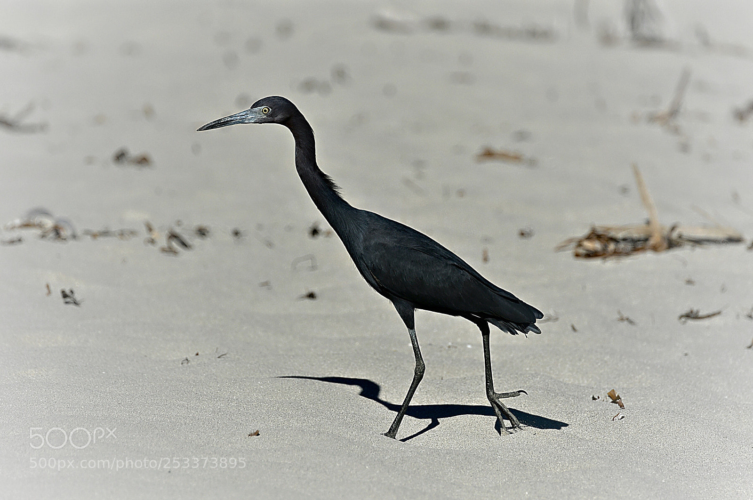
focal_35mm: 600
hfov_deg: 3.4
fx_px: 12532
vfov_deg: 2.3
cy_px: 250
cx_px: 376
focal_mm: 400
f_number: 5.6
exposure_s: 1/6400
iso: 100
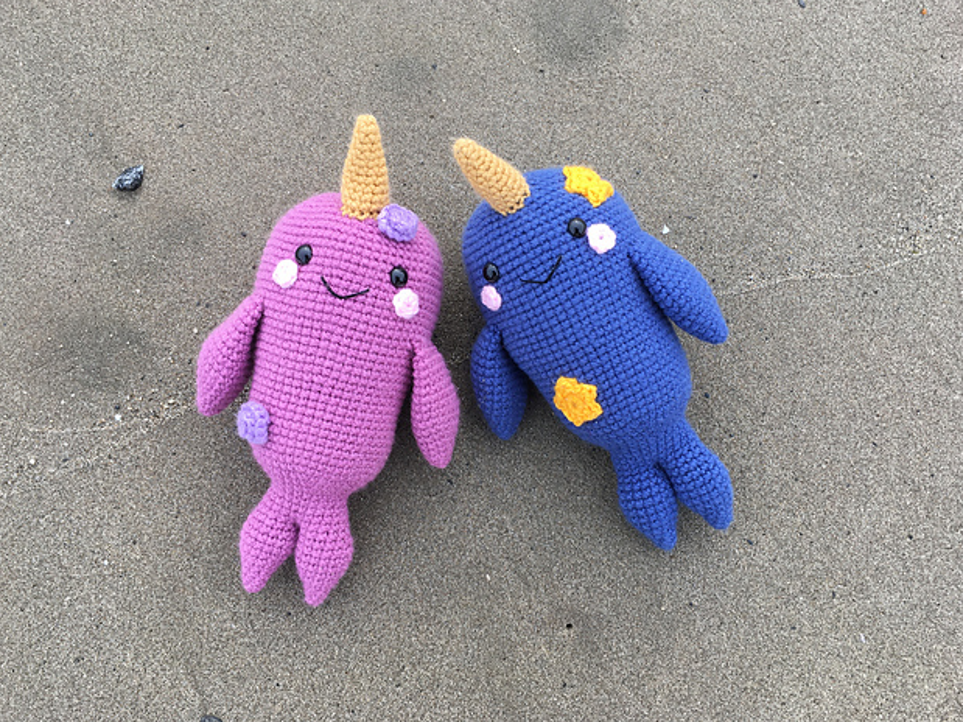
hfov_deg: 60.0
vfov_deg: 46.8
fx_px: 834
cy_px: 366
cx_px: 479
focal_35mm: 30
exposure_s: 1/213
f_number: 2.2
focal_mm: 4.15
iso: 25
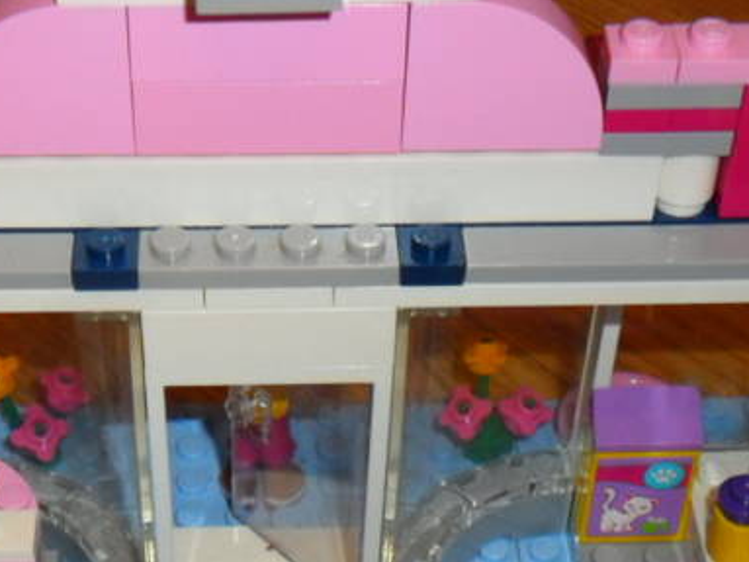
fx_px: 1882
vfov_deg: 16.7
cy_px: 536
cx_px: 258
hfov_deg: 22.4
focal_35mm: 87
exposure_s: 1/45
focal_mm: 6.6
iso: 200
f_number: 4
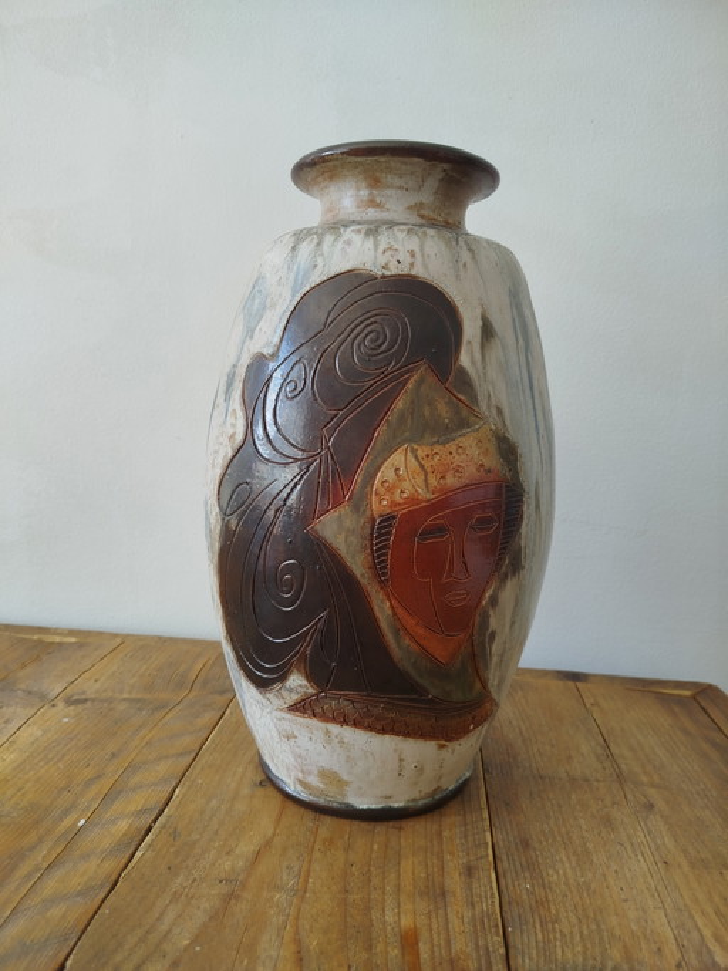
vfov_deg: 71.6
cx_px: 364
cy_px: 486
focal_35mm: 24
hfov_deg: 56.8
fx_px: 673
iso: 50
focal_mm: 5.31
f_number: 1.7
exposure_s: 1/50
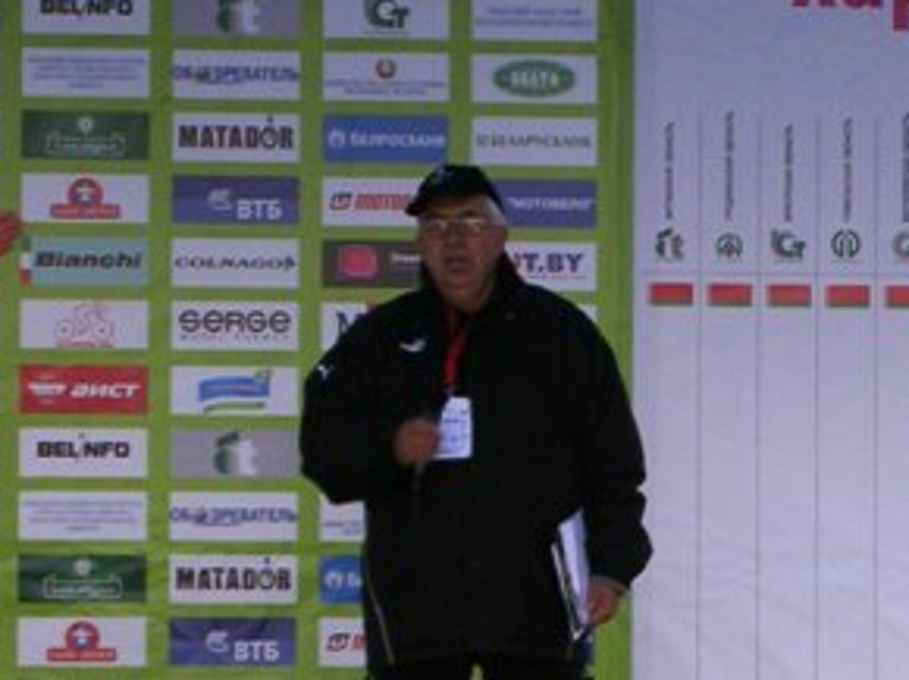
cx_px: 798
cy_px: 542
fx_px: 5457
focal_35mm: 208
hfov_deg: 9.5
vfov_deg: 7.1
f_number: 4.4
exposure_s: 1/30
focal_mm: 14.5
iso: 54
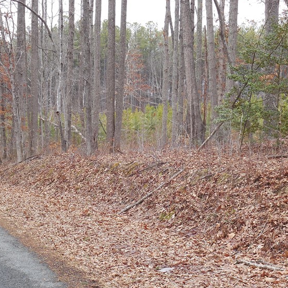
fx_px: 678
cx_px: 140
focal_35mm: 72
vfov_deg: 23.9
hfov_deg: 24.0
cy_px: 178
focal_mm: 7.9
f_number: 4.7
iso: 125
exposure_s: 1/50
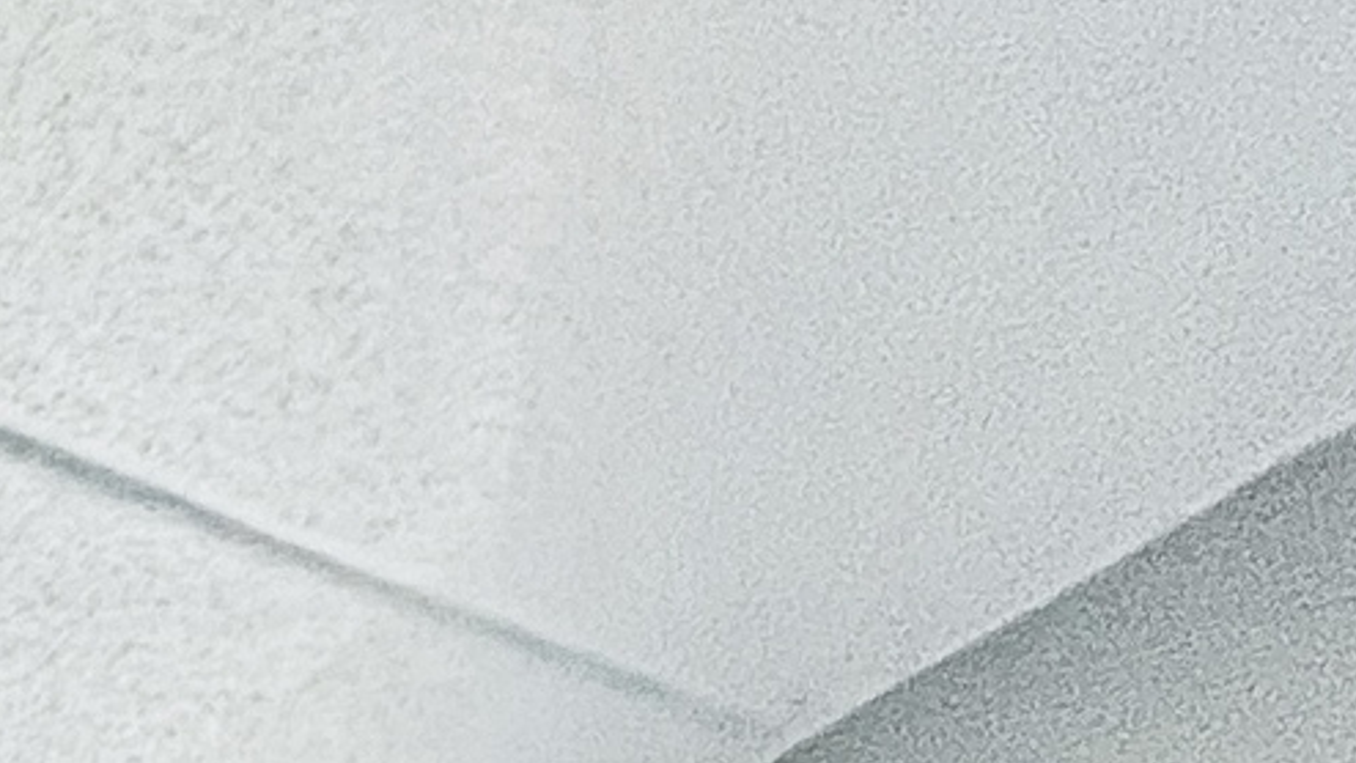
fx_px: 3164
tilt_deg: -1.0
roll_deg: +0.0
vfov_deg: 8.3
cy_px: 2975
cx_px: -1485
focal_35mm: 88
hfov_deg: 16.8
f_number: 1.8
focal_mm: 1.57
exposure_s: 1/60
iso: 200
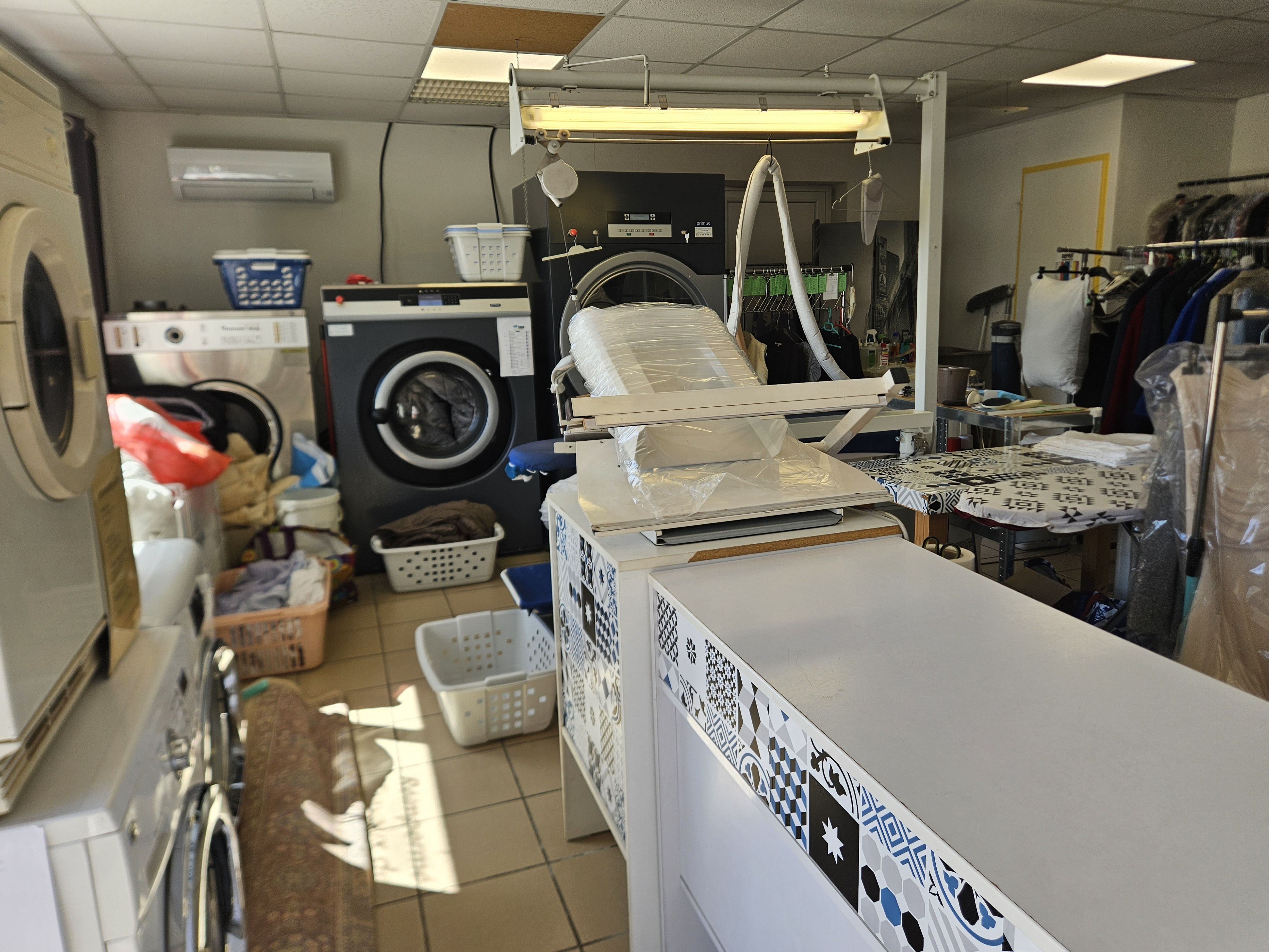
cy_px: 476
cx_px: 653
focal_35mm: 24
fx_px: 880
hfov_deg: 71.6
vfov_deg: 56.8
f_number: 1.8
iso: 25
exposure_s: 1/172
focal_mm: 5.4
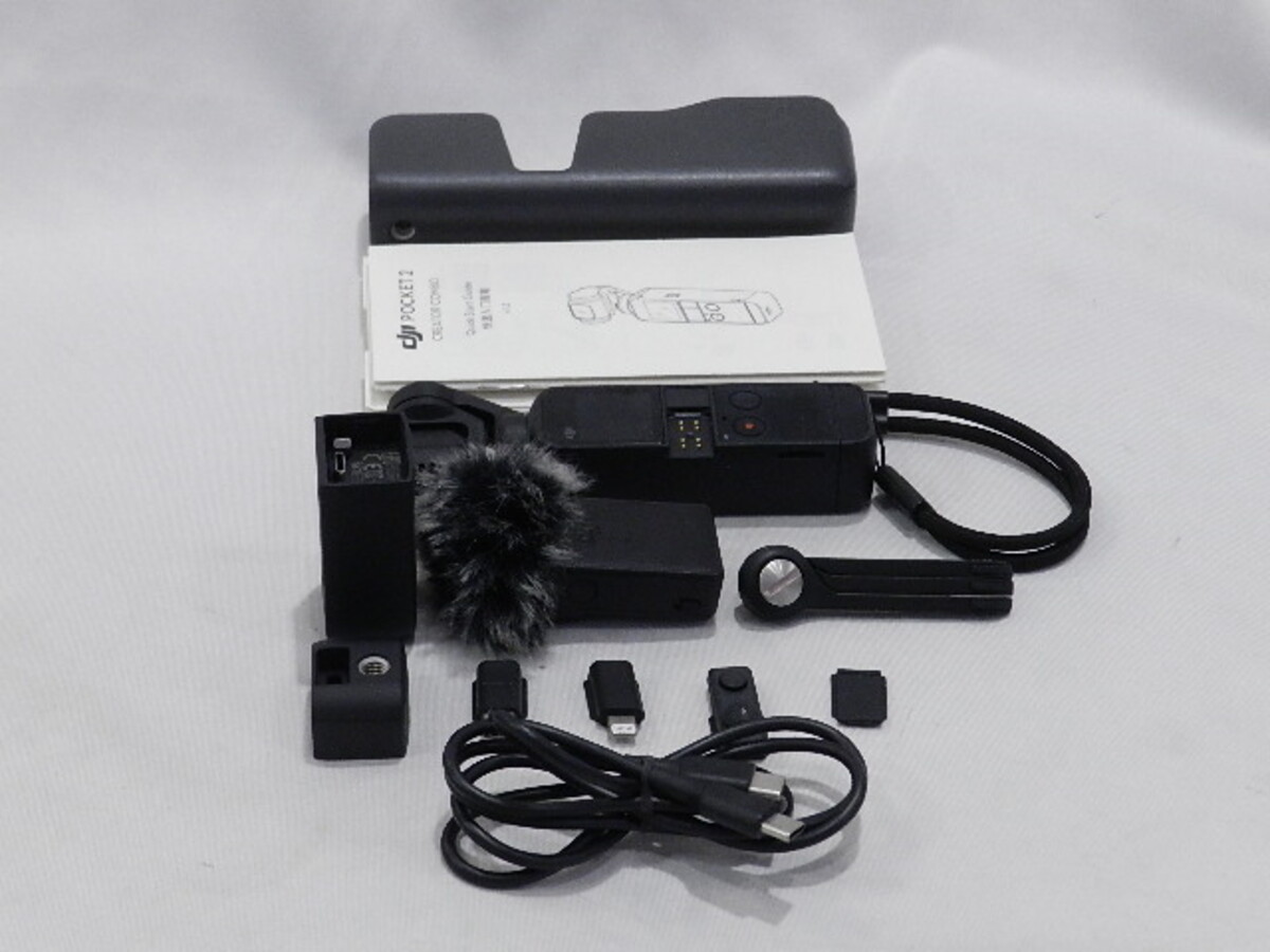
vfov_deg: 17.6
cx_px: 635
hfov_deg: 23.3
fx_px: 3082
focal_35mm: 84
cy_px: 476
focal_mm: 14.9
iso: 800
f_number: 4.4
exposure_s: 1/100
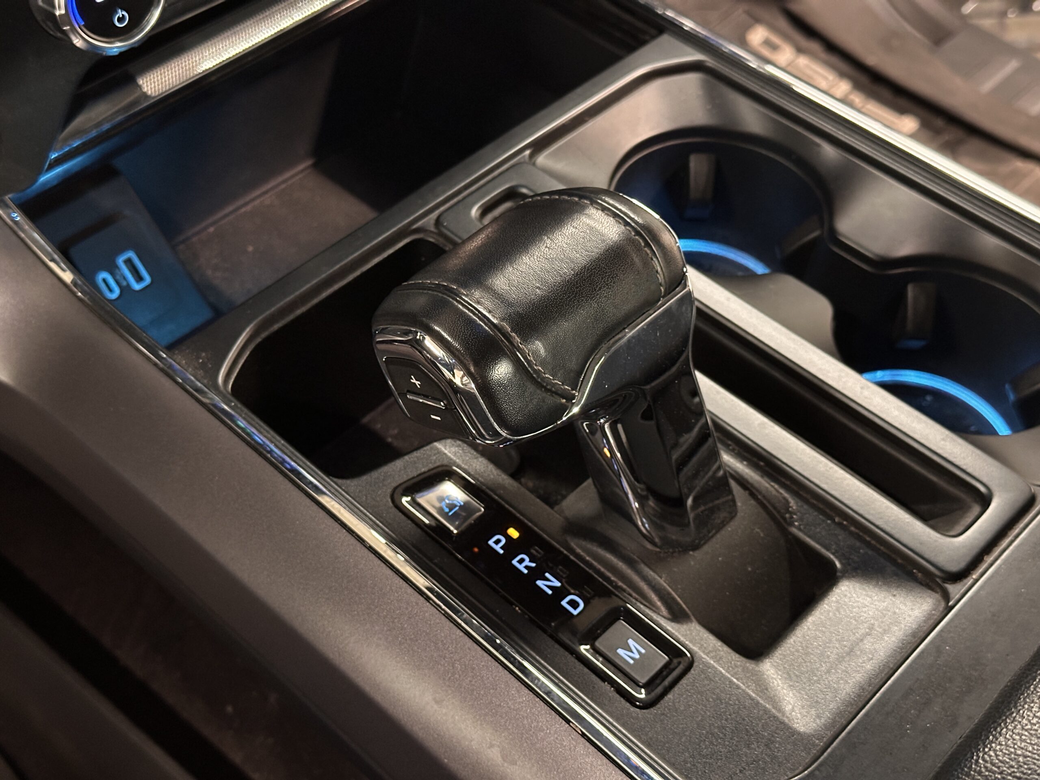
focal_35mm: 48
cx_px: 520
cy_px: 390
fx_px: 1442
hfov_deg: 39.7
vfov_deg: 30.3
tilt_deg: -48.5
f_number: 1.78
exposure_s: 1/20
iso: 640
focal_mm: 6.86
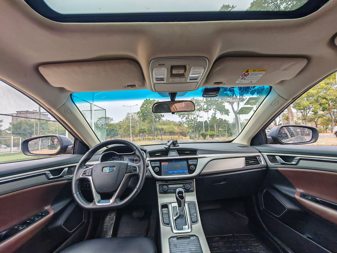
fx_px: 127
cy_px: 126
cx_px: 168
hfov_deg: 106.2
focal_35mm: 13
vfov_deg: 89.9
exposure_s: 1/50
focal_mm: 1.82
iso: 50
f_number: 2
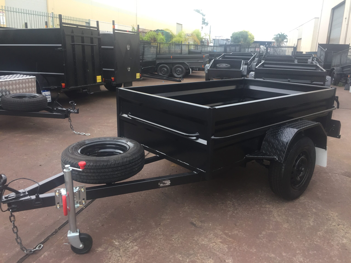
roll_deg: -3.7
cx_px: 176
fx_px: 294
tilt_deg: -14.5
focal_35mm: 29
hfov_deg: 61.7
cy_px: 132
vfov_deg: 48.2
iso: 50
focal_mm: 4.15
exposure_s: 1/100
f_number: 2.2
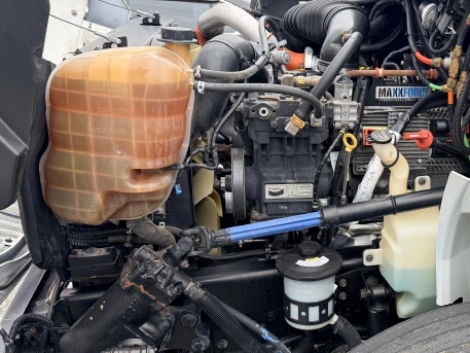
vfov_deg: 34.3
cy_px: 201
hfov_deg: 42.3
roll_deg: -1.6
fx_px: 570
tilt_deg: -20.8
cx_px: 393
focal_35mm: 42
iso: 80
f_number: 1.78
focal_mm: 6.76
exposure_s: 1/285
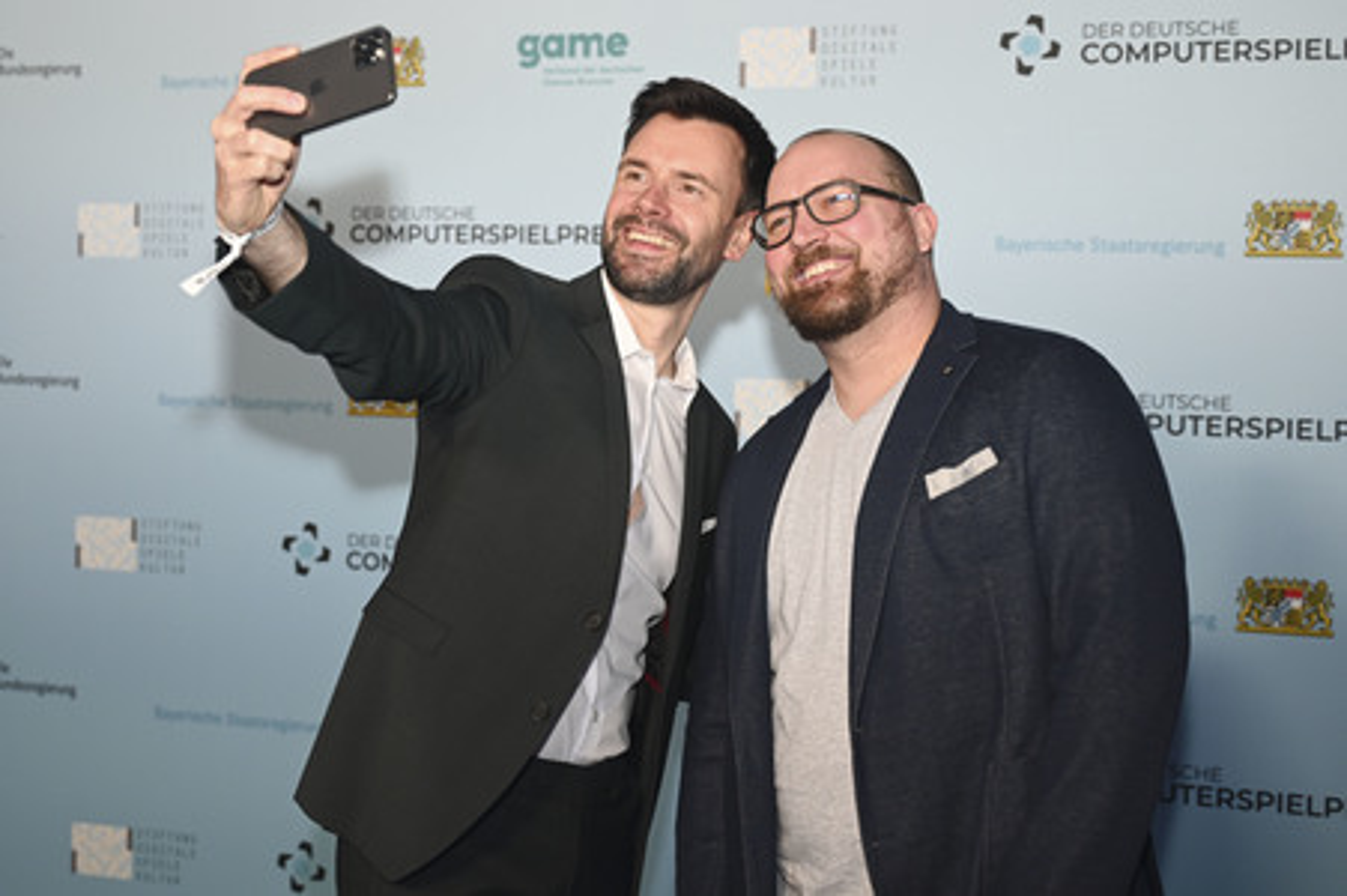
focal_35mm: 47
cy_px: 448
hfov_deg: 41.9
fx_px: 1757
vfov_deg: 28.6
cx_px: 674
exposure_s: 1/160
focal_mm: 47
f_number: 4
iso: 1000
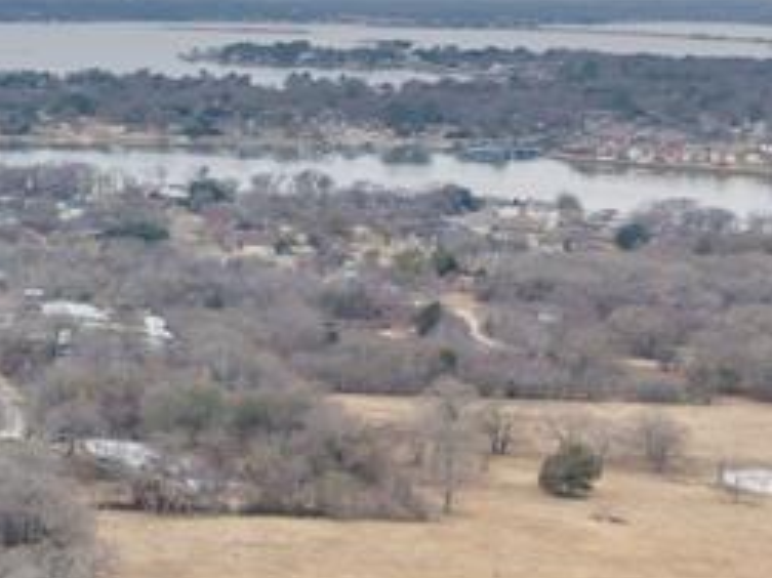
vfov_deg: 15.1
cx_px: -643
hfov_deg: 16.5
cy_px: 258
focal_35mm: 98
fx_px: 2185
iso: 100
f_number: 1.8
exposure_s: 1/40
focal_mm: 8.67
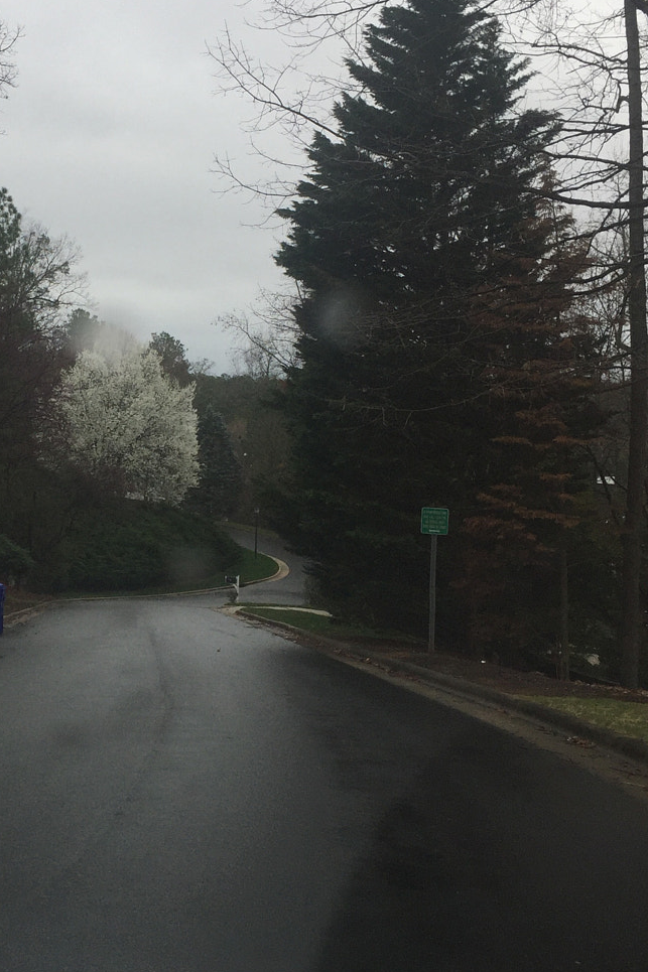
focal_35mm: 50
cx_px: 92
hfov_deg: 26.3
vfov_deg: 39.5
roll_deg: -1.8
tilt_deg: -2.3
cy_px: 429
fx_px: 1350
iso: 32
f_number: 2.2
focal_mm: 4.15
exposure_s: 1/471
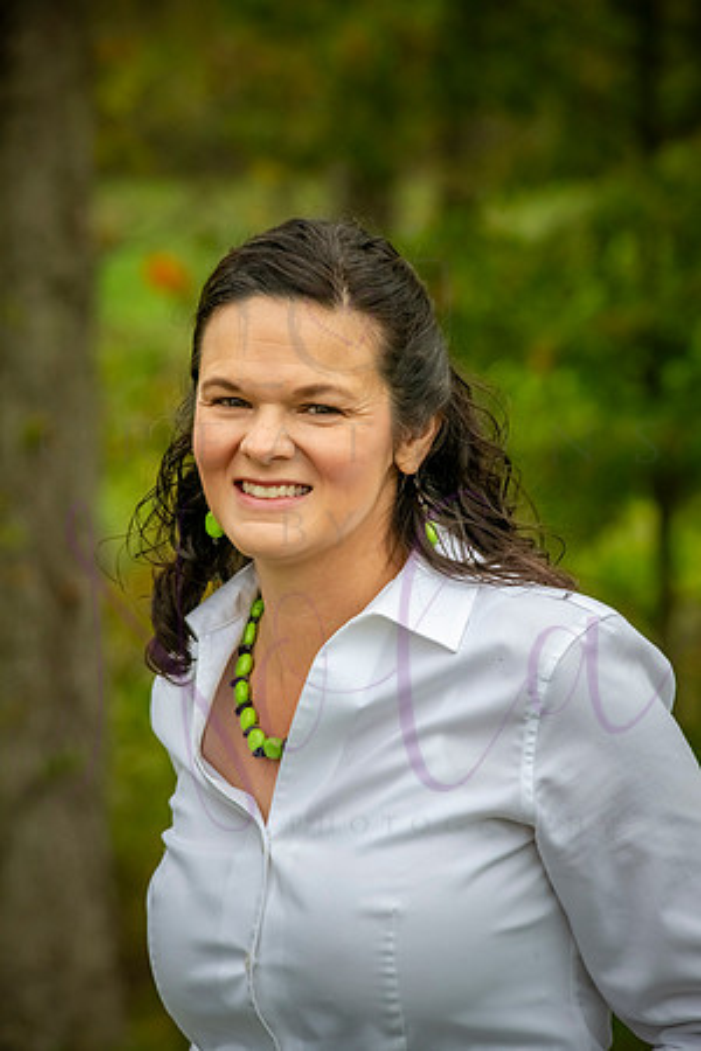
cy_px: 526
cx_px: 350
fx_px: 4235
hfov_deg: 9.5
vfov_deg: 14.2
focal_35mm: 145
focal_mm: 145
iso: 2000
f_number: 8
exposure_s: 1/800
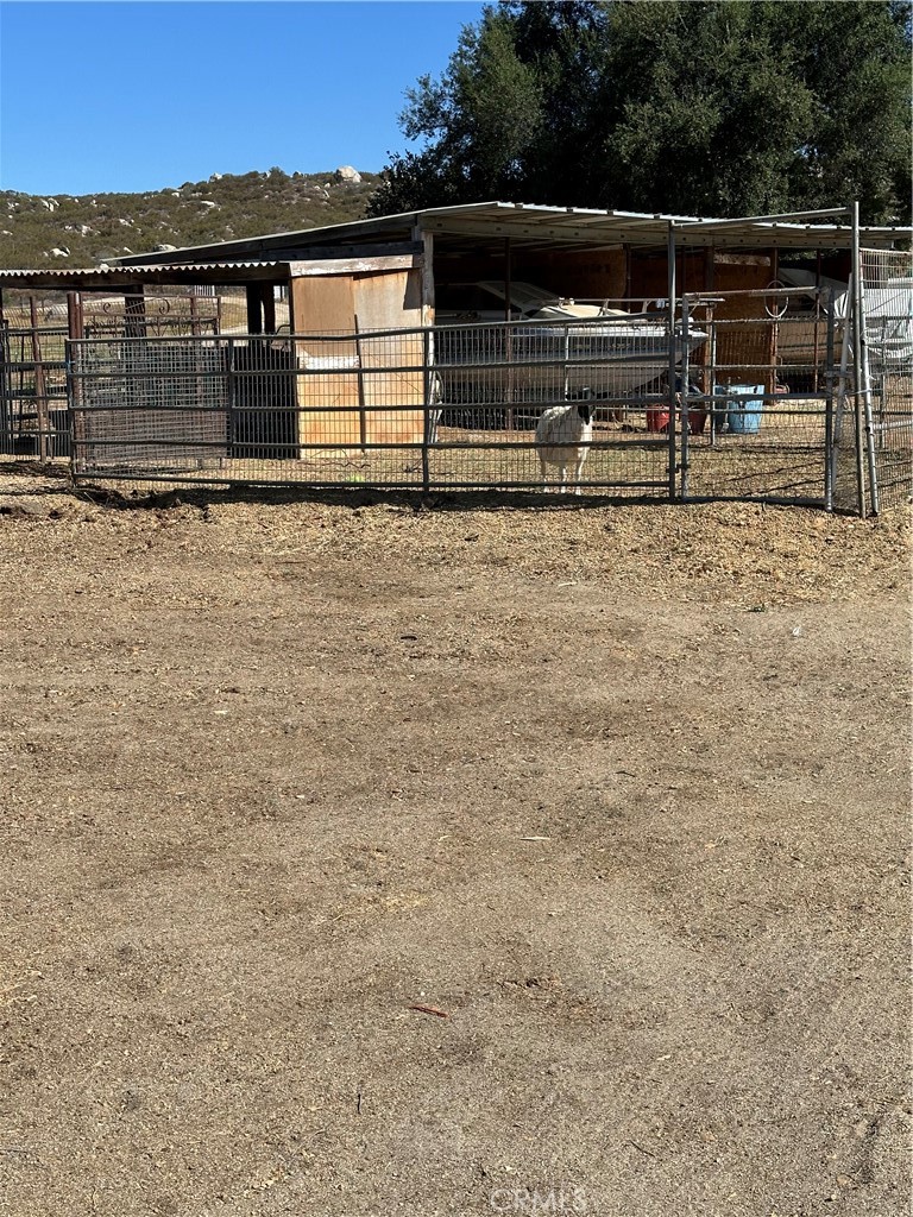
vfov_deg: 39.7
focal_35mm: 48
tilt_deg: -6.6
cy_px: 608
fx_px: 1688
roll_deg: +0.7
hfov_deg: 30.3
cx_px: 456
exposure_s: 1/4184
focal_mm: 6.86
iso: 64
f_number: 1.78
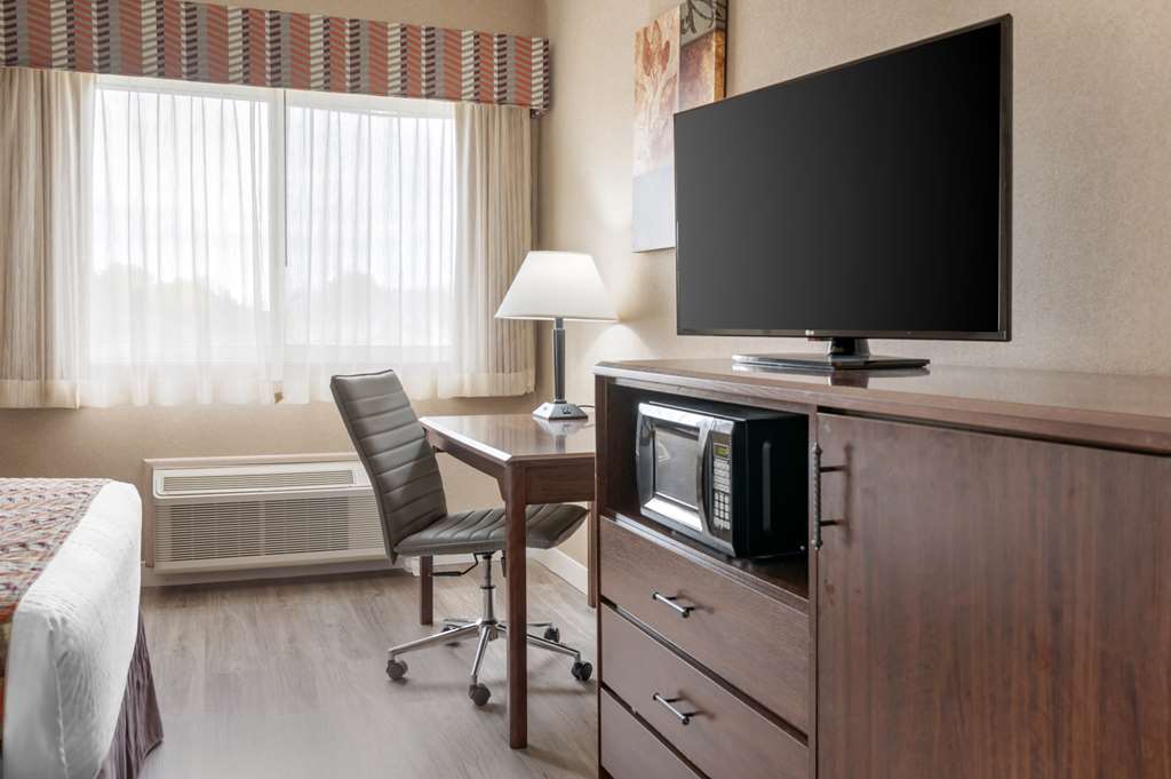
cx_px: 586
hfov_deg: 62.0
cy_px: 390
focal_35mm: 30
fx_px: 975
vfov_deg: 43.5
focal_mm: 30
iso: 200
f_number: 10
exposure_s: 1/15
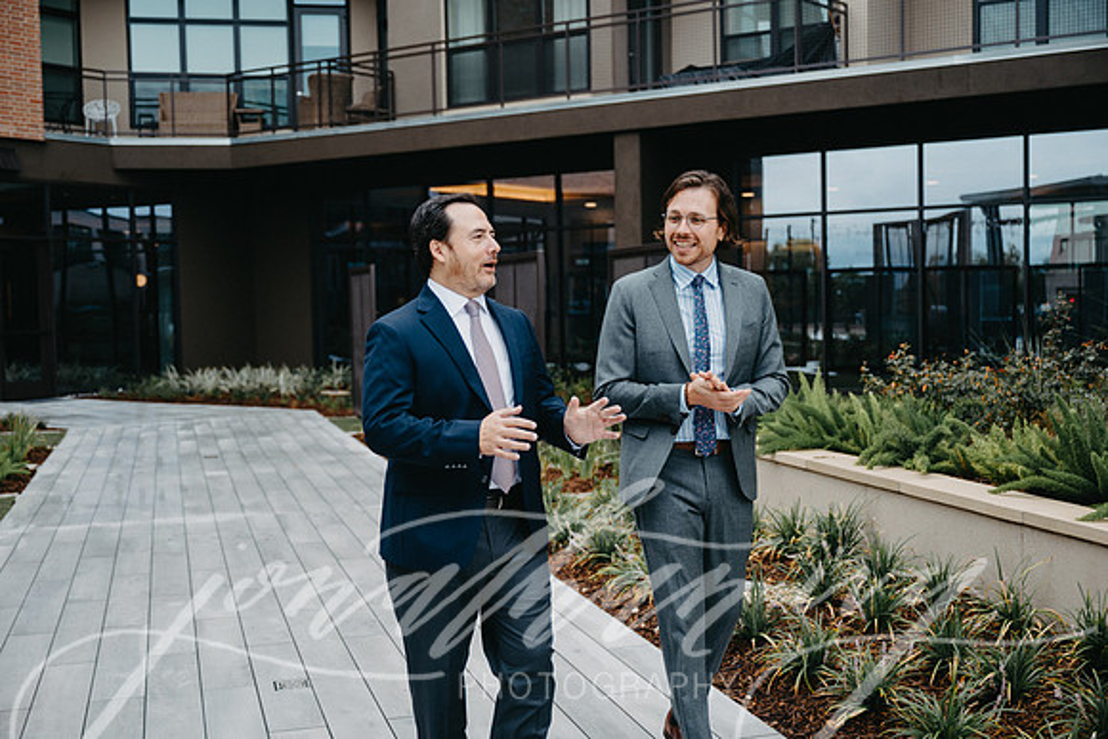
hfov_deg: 45.4
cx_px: 554
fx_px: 1324
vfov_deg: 31.2
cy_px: 370
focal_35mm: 43
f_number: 2.8
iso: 100
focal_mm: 43
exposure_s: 1/320
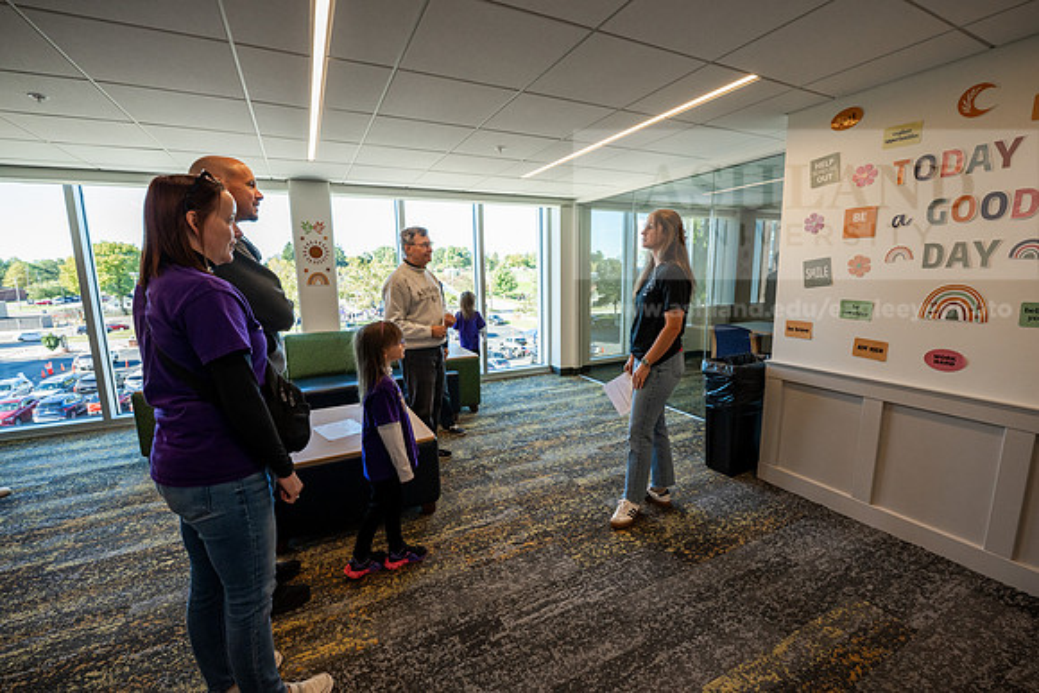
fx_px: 447
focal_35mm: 16
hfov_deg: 98.5
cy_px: 346
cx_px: 520
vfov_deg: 75.5
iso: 1250
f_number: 5
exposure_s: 1/500
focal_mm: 15.5
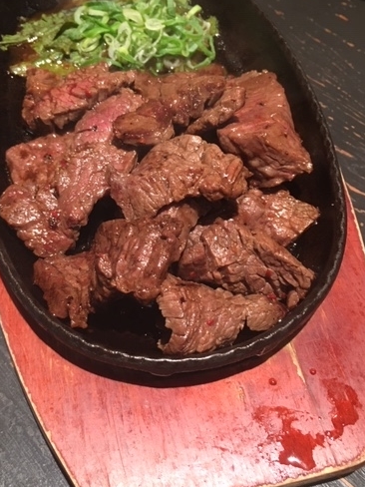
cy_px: 228
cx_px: 144
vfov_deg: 48.9
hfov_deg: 37.6
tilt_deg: -54.5
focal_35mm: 38
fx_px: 534
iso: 125
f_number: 2.2
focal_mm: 4.15
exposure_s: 1/30
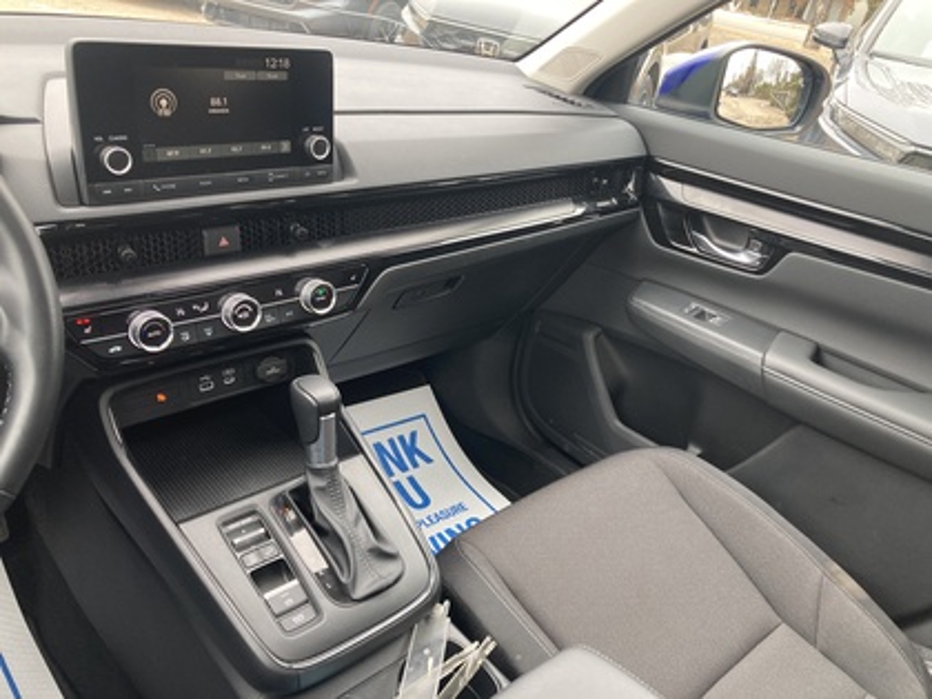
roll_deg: -11.3
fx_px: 754
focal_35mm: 28
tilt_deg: -27.3
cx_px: 466
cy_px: 350
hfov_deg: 63.4
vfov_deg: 49.7
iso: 80
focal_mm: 3.99
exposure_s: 1/101
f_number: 1.8
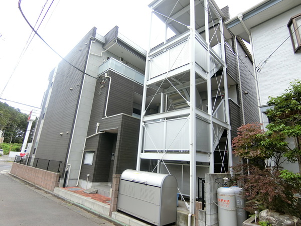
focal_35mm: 19
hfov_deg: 84.7
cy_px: 113
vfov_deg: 68.7
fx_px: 165
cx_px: 150
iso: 80
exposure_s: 1/160
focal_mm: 4.06
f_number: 2.7
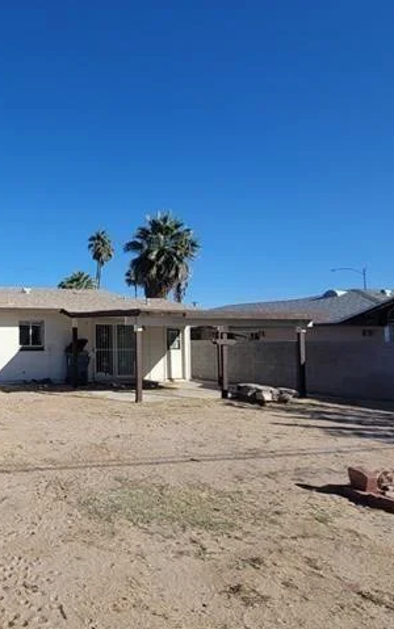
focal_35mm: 23
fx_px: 395
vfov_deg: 77.1
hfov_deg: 42.1
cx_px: -38
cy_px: 319
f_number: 2.2
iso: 64
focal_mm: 2.2
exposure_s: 1/2456
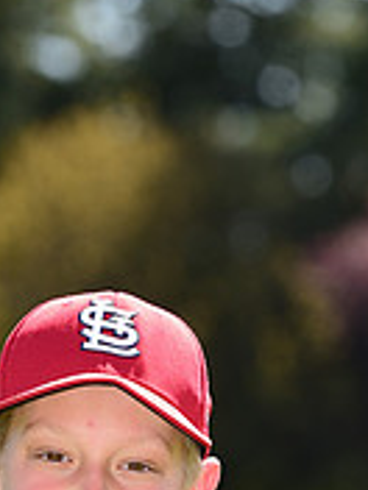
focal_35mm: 506
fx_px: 7172
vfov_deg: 3.9
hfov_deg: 2.9
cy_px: 721
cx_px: 88
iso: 125
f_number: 4.5
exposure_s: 1/320
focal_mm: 160
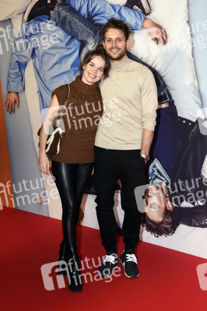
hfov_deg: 29.2
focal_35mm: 46
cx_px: 104
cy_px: 156
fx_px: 397
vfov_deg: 42.8
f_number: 6.3
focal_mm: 46
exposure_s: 1/80
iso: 1000
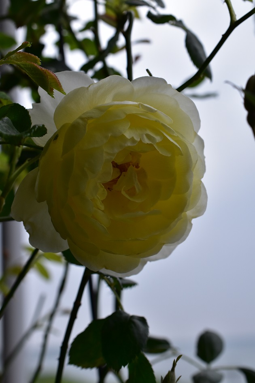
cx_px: 128
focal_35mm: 60
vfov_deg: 33.4
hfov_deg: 22.6
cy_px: 192
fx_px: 637
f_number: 9
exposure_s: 1/1600
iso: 800
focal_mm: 40
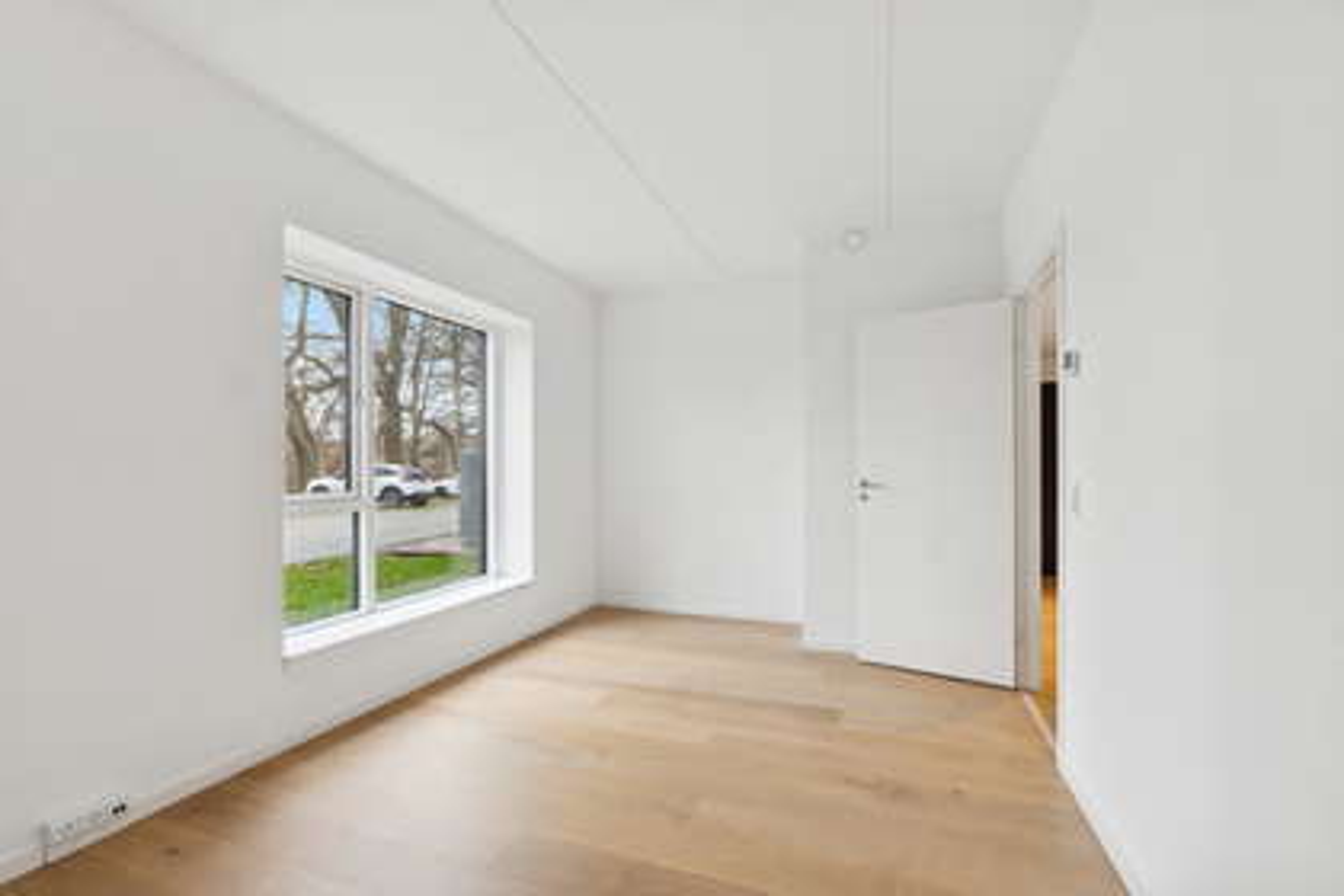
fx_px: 588
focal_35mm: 16
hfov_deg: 97.6
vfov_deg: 74.6
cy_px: 448
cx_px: 672
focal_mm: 10.5
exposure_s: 1/1.25
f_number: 8
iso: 200
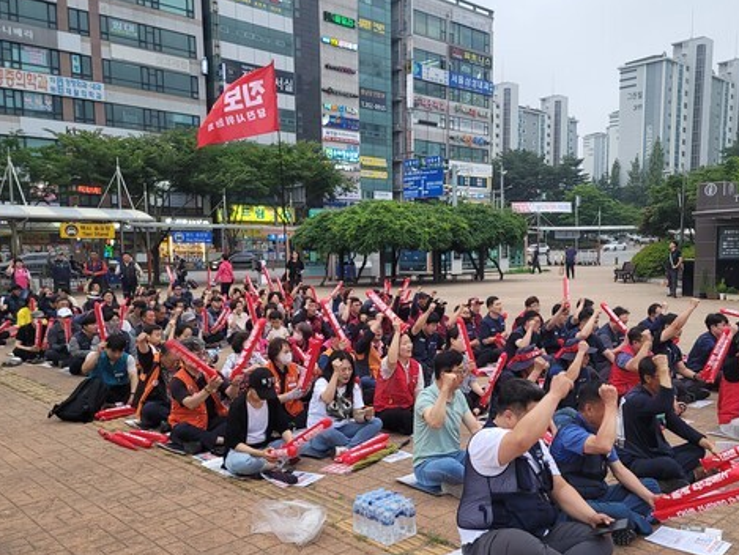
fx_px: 683
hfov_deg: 56.5
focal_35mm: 32
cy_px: 334
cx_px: 429
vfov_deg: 43.9
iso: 80
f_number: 1.8
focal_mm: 7
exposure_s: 1/120
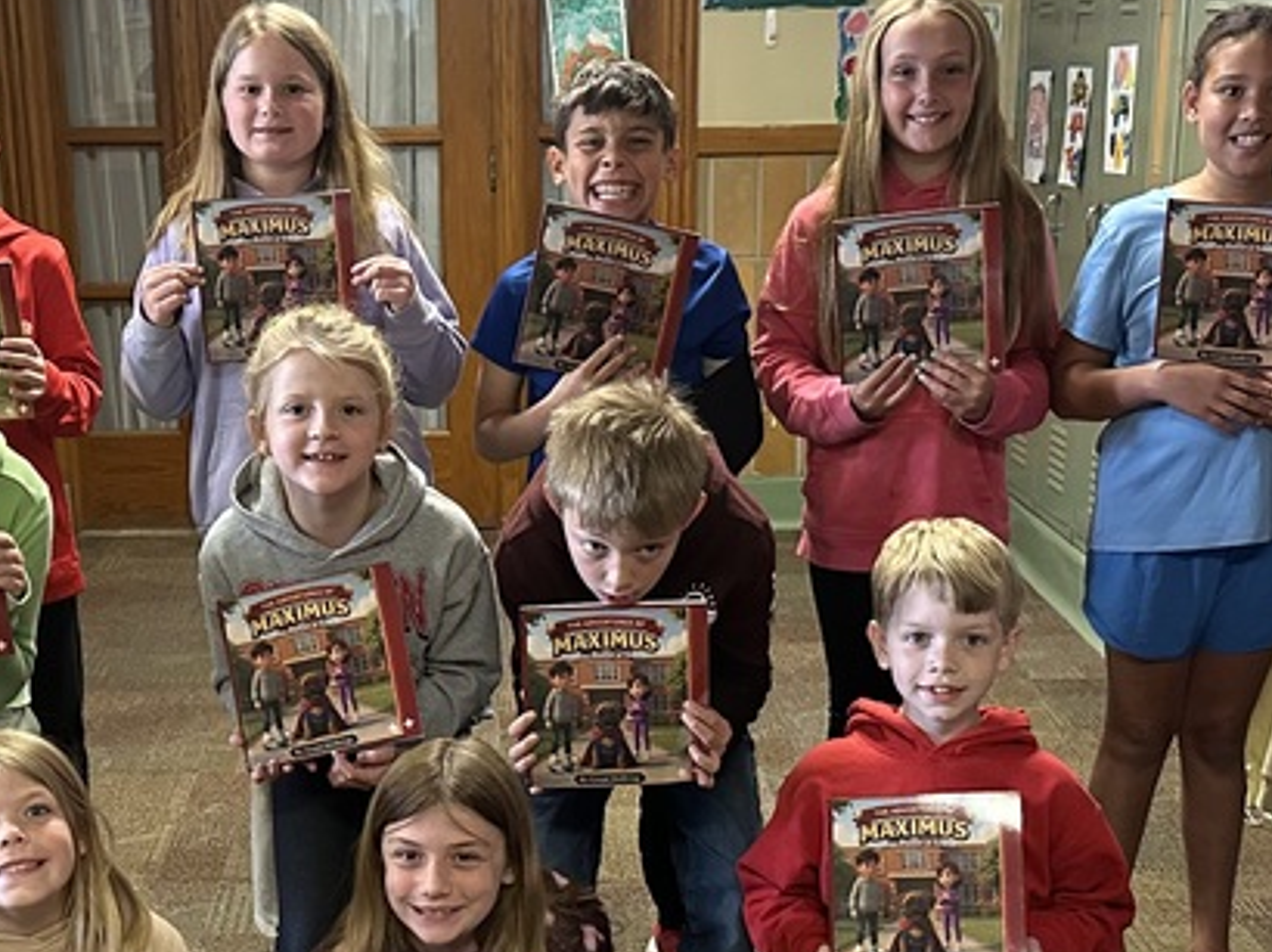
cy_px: 744
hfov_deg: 32.1
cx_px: 503
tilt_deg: -17.4
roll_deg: +1.0
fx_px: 2203
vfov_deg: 24.1
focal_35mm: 60
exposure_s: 1/57
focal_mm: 6.86
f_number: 1.78
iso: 500
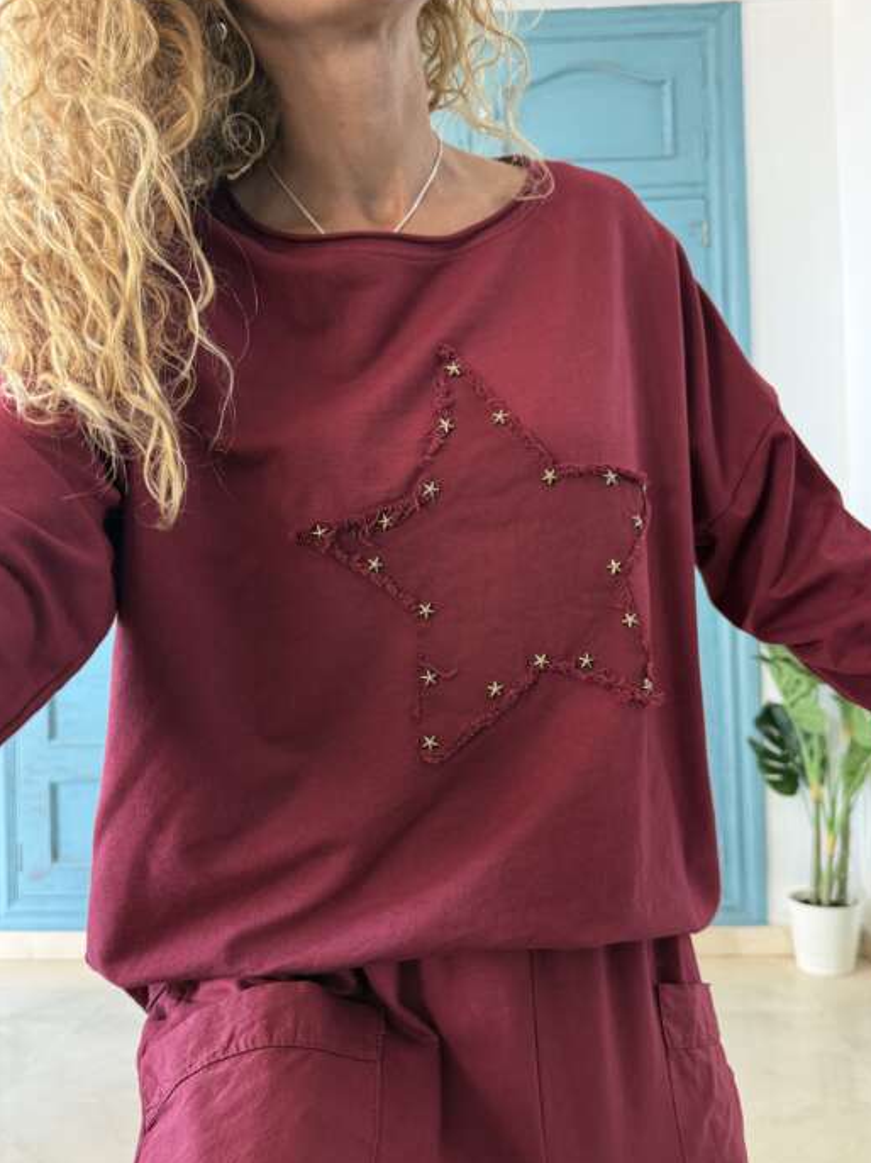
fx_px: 940
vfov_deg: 63.4
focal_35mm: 28
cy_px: 600
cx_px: 451
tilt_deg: +1.4
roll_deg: +0.7
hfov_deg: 49.7
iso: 250
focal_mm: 6.76
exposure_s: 1/60
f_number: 1.78
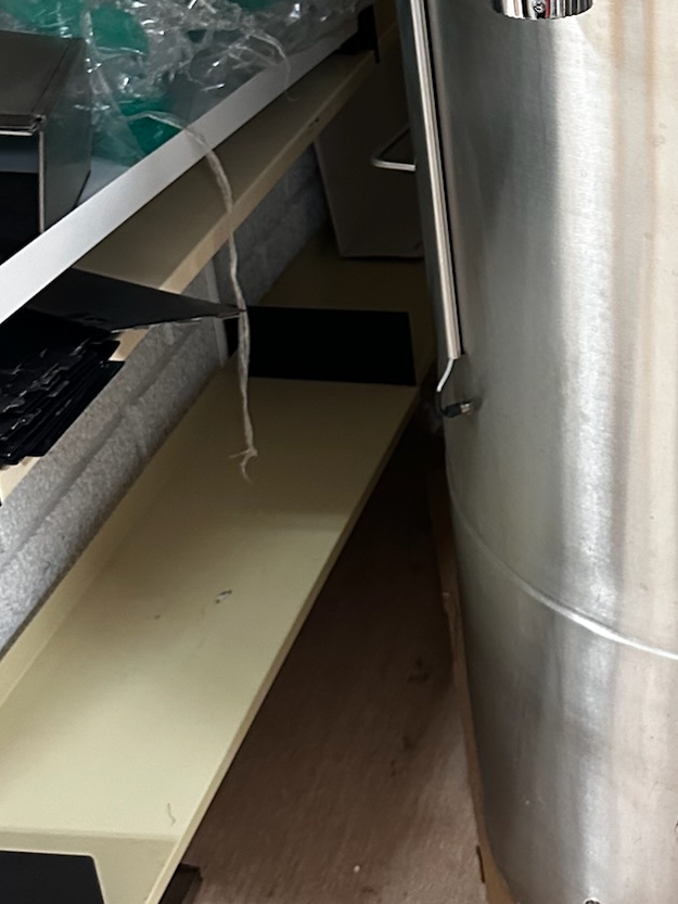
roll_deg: -1.1
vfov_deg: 31.8
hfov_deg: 22.9
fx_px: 1540
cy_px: 179
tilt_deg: -24.7
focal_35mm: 59
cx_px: 806
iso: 500
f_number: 1.78
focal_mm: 6.86
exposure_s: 1/50
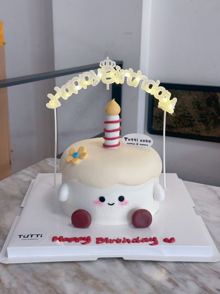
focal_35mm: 48
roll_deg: -1.7
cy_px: 147
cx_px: 110
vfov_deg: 39.7
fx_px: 407
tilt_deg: -17.2
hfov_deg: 30.3
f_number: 1.78
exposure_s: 1/50
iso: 64
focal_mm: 6.86
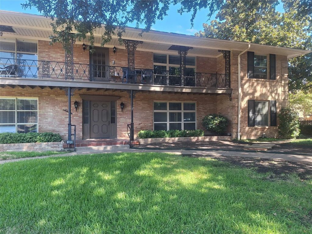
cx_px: 156
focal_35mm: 23
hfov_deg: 73.9
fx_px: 207
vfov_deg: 58.9
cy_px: 117
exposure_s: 1/345
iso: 40
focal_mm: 5.54
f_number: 1.8
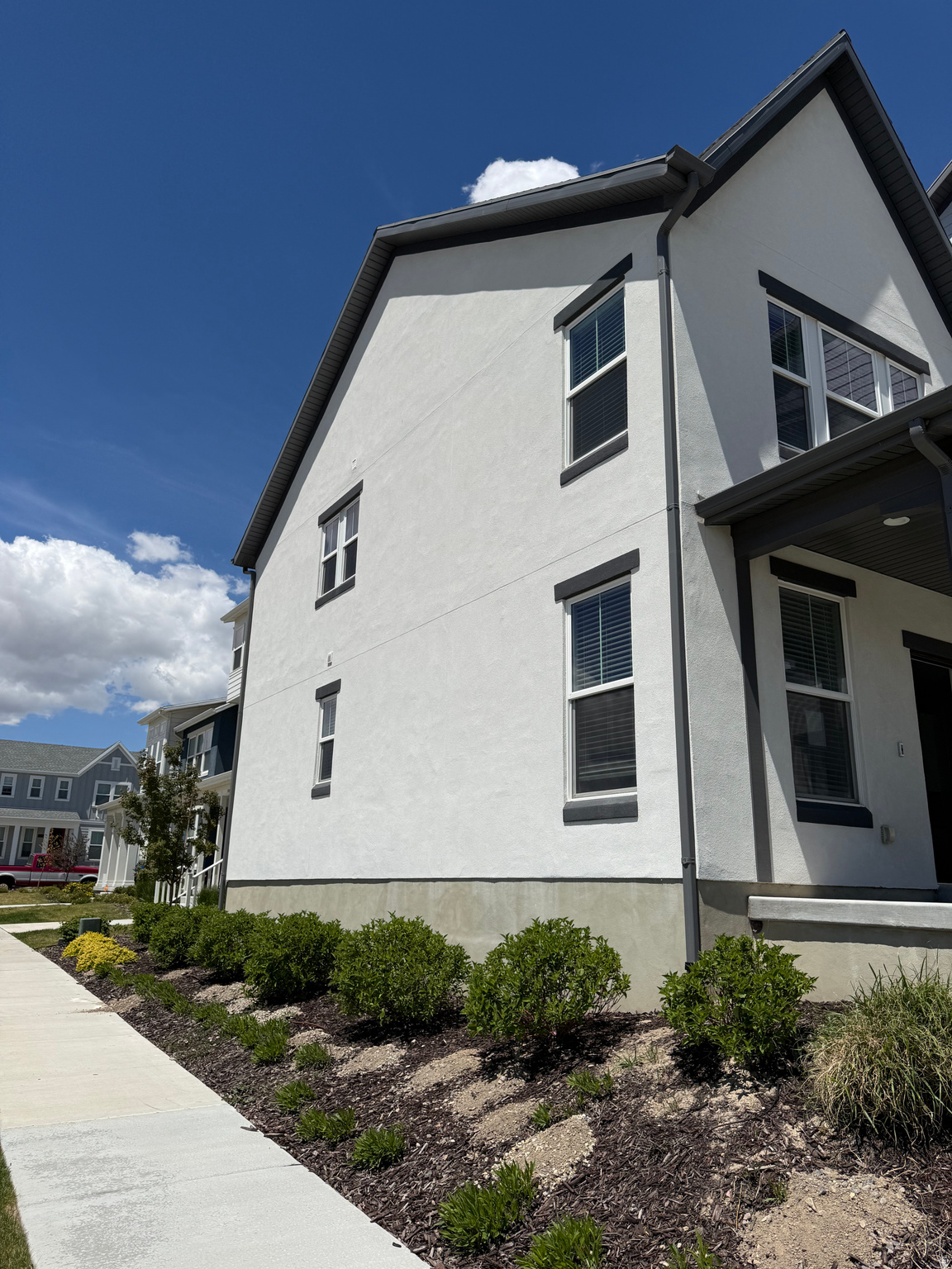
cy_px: 634
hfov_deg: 56.8
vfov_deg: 71.6
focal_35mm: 24
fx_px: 880
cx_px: 476
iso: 80
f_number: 1.78
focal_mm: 6.76
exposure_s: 1/10309
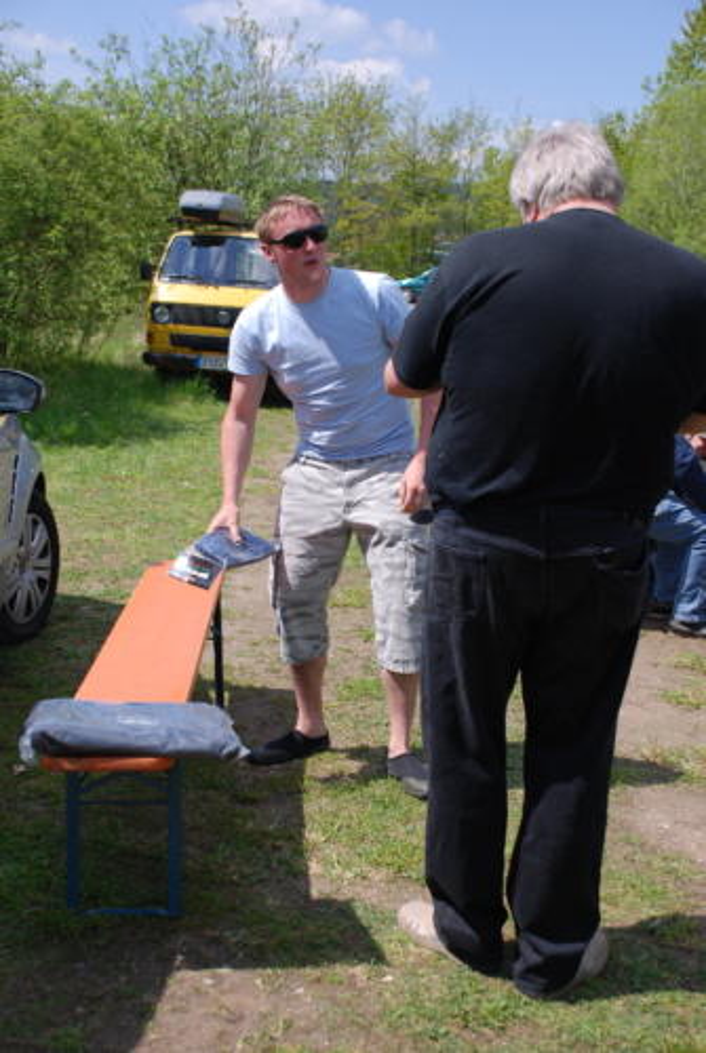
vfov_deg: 41.1
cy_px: 526
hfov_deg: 28.2
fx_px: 1407
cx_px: 353
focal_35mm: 48
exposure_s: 1/1000
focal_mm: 32
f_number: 4.2
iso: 200
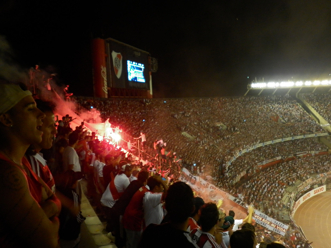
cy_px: 124
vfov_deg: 49.7
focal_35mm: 28
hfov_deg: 63.4
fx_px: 268
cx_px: 166
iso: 160
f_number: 2.8
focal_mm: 5
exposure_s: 1/30
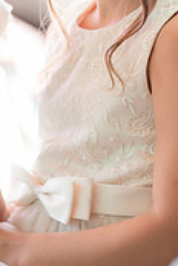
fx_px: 1632
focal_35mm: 220
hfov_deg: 6.2
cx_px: 73
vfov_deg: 9.3
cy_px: 55
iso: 1250
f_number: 1.8
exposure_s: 1/160
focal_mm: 85
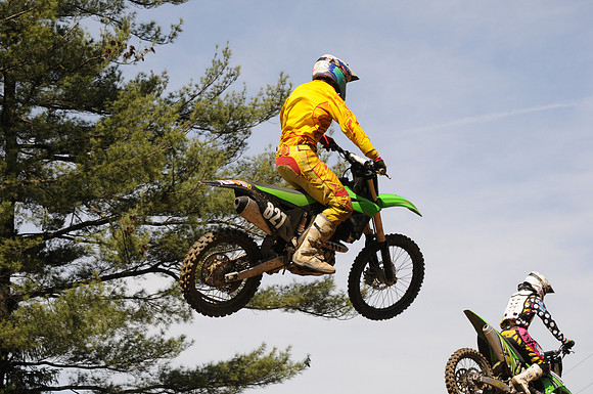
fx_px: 1530
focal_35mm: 93
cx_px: 296
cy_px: 197
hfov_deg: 21.9
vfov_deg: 14.7
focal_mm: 62
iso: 640
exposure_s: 1/1600
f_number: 9
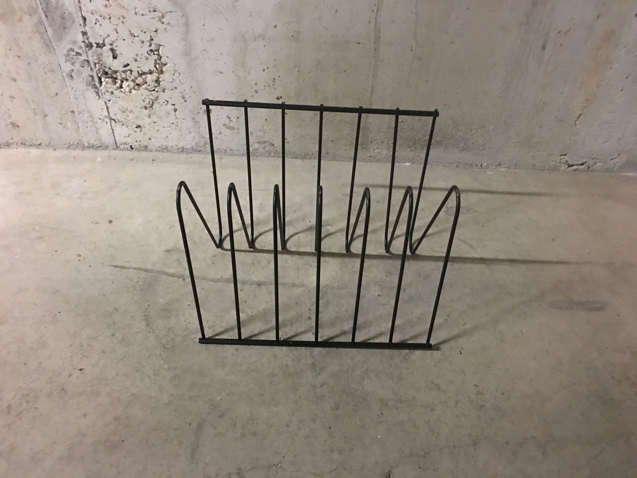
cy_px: 239
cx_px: 318
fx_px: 534
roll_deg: -3.9
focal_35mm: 29
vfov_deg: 48.2
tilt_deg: -44.2
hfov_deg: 61.7
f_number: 2.2
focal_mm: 4.15
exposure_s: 1/4
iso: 125
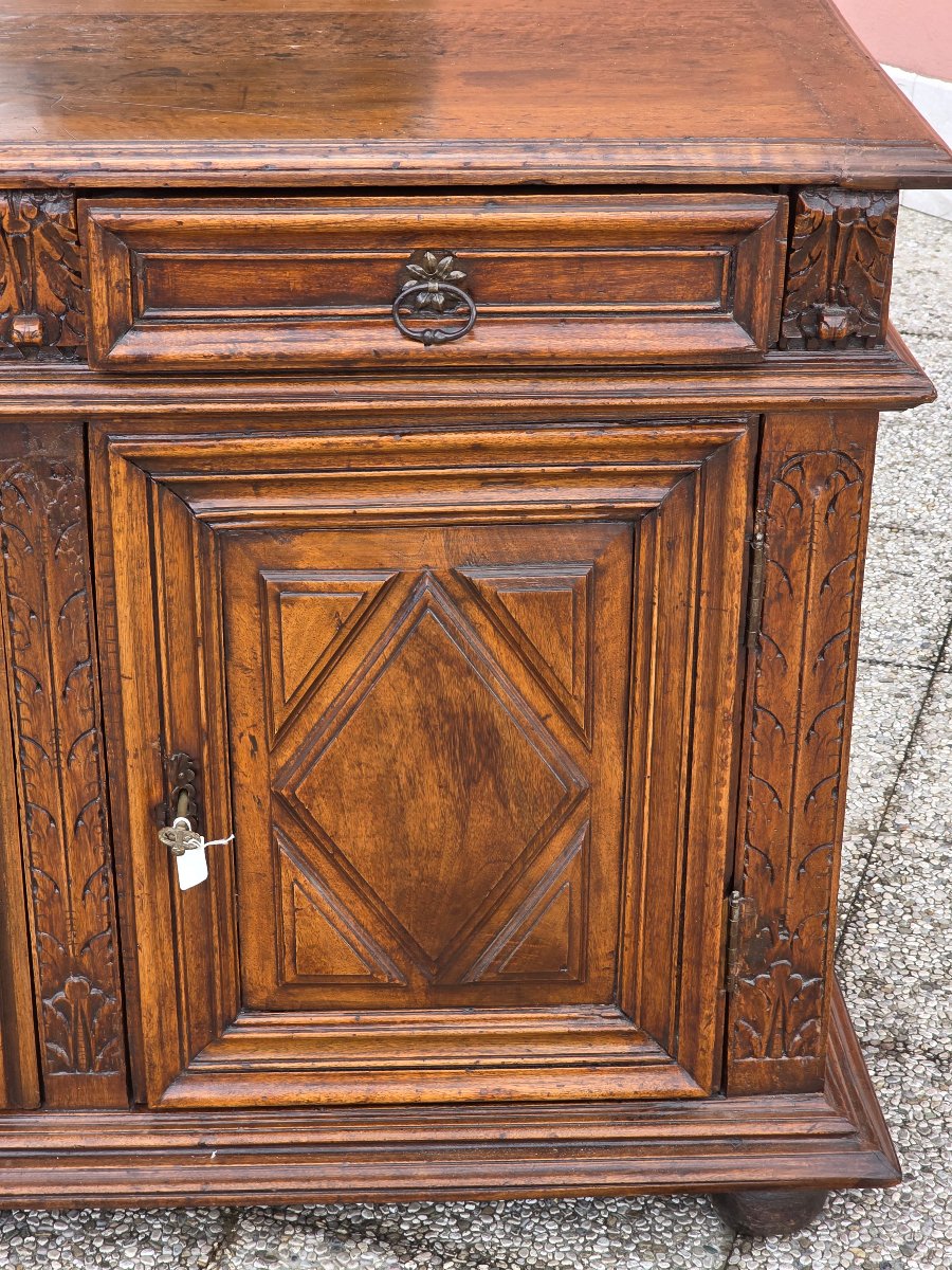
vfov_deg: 28.2
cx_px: 476
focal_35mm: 69
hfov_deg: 21.3
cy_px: 635
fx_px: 2530
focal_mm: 7.9
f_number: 2.4
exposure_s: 1/180
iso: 50
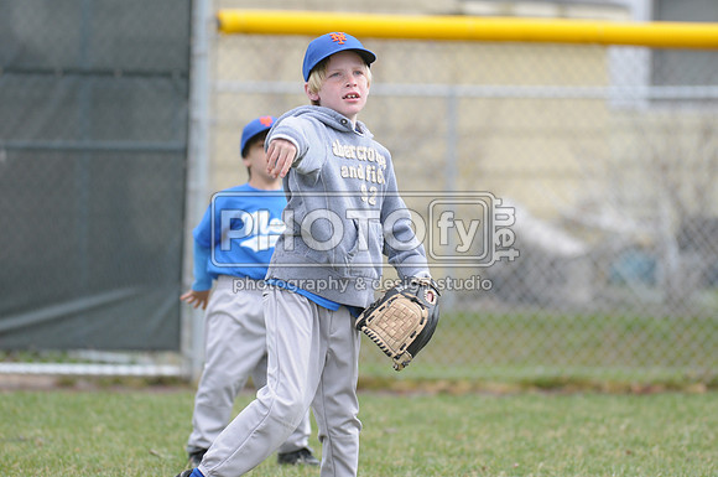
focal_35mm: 300
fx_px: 5975
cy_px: 238
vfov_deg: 4.6
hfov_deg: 6.9
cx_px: 359
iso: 400
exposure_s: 1/800
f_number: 4
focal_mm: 200
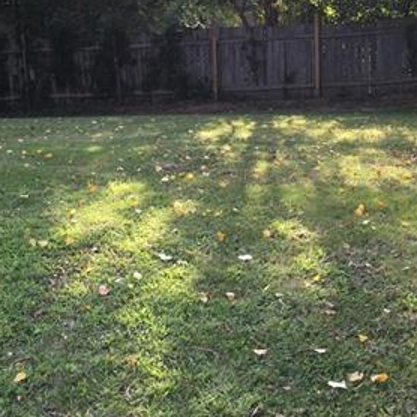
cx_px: 186
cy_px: 88
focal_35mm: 59
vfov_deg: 28.5
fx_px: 804
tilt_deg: -4.5
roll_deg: +0.6
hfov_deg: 29.1
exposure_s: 1/120
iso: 25
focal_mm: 4.15
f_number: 2.2
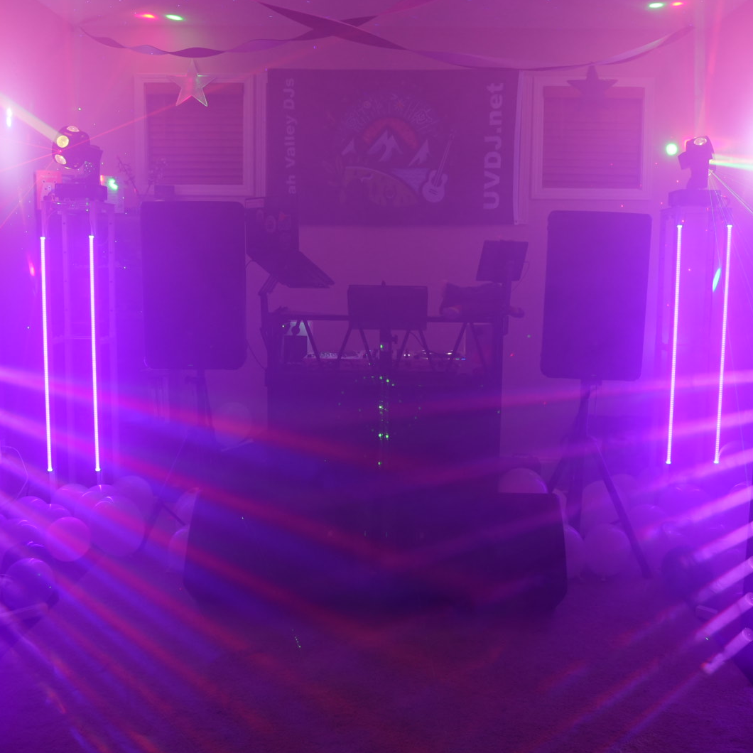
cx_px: 386
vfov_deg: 46.9
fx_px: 868
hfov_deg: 46.9
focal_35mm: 35
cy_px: 376
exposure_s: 1/160
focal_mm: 27.2
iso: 1000
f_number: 4
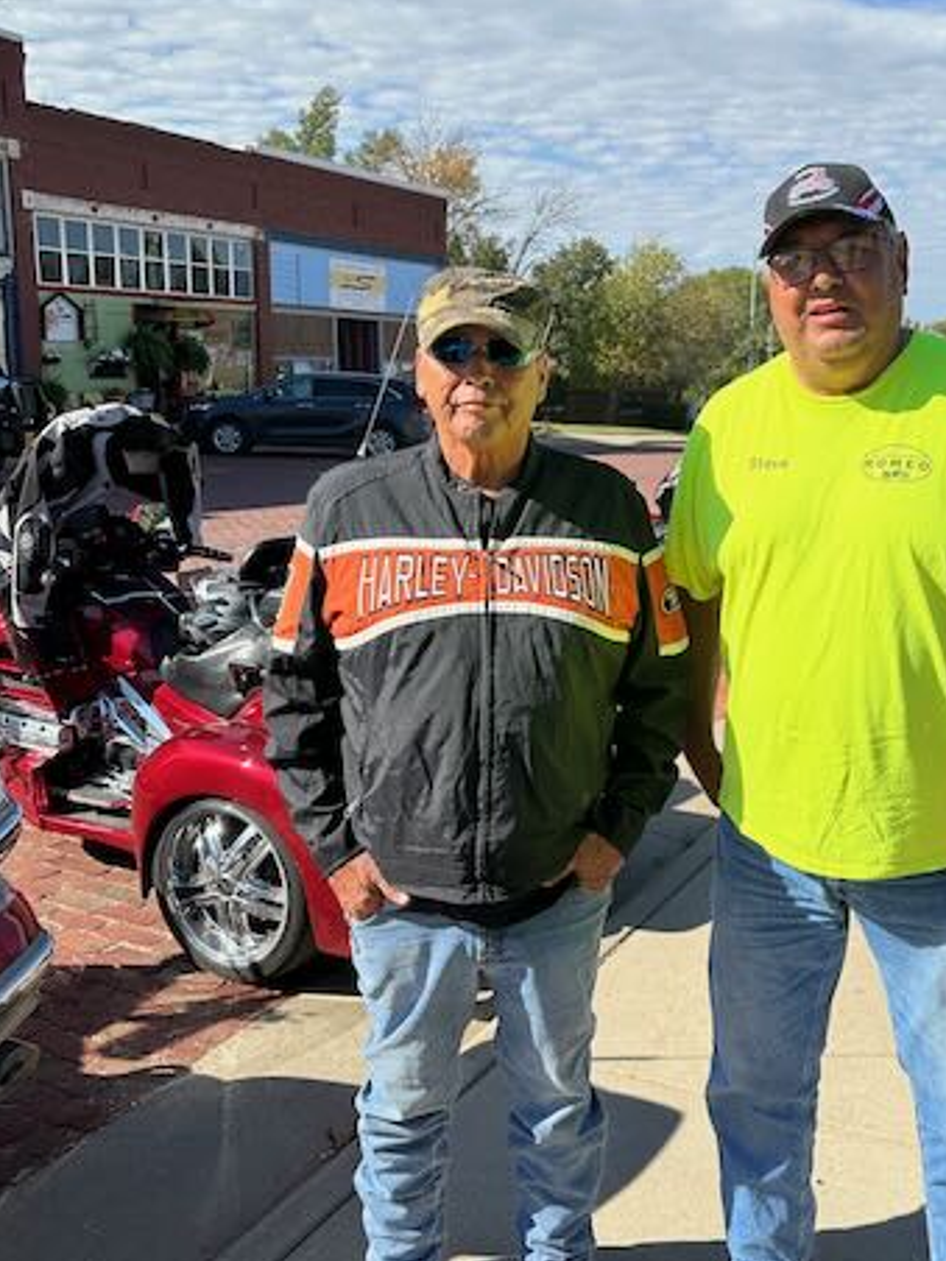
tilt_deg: -9.7
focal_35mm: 34
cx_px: 664
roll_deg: -2.2
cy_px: 611
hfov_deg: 41.0
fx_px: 1239
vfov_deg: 53.9
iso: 80
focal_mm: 6.86
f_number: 1.78
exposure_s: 1/4545
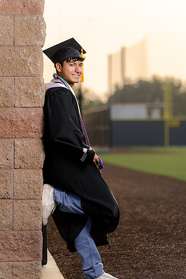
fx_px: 1000
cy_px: 146
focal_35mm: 129
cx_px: 96
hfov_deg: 10.6
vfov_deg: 15.9
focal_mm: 123
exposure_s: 1/1000
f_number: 2.8
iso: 100
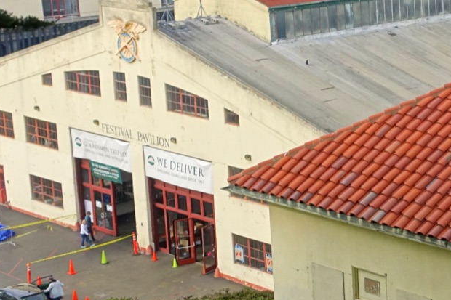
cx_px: 578
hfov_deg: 19.0
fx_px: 1252
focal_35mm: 100
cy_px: 135
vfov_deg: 13.7
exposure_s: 1/200
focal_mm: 11.22
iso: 400
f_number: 3.5
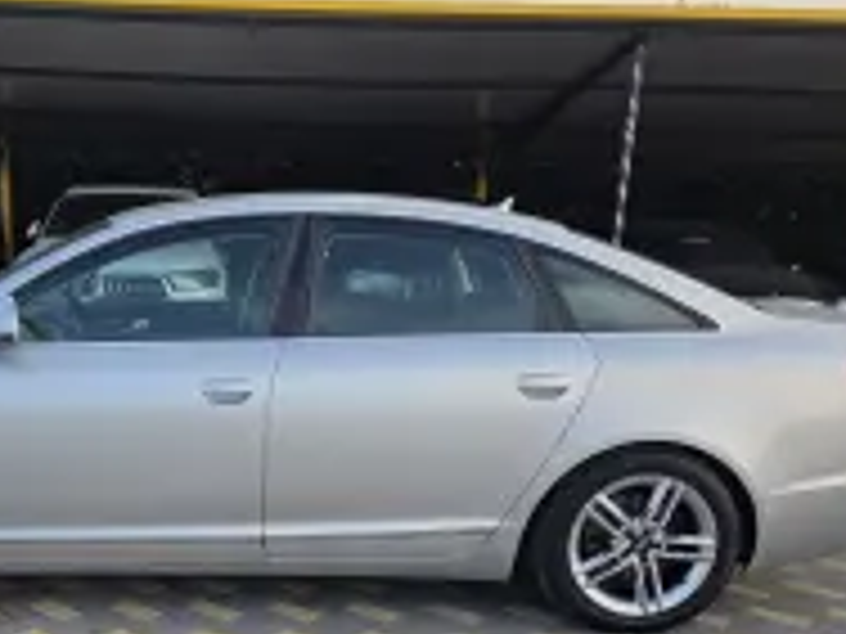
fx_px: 1075
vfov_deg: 32.1
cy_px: 490
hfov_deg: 41.9
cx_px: 230
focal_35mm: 44
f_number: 1.7
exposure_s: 1/359
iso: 50
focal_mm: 6.25
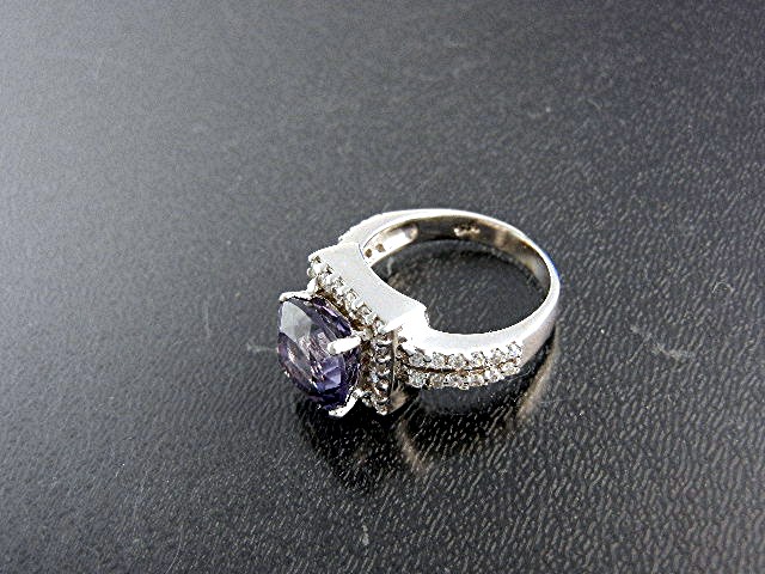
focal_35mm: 59
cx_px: 382
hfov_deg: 32.7
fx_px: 1304
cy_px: 287
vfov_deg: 24.8
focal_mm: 10.6
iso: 400
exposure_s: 1/18.2
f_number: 4
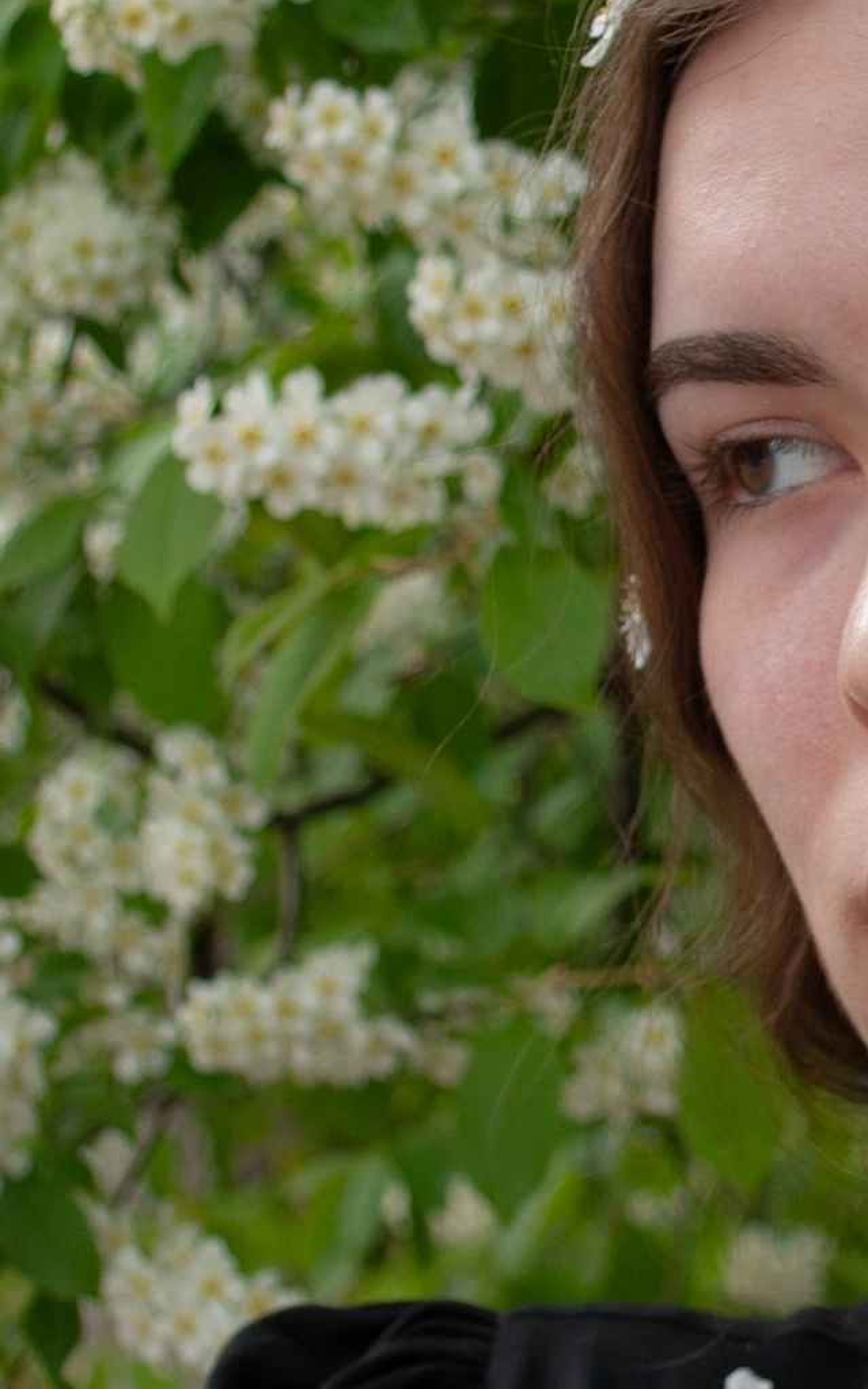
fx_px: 4768
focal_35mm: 126
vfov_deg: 16.6
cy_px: 661
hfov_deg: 10.2
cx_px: 1087
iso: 100
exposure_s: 1/125
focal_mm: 22
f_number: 3.8
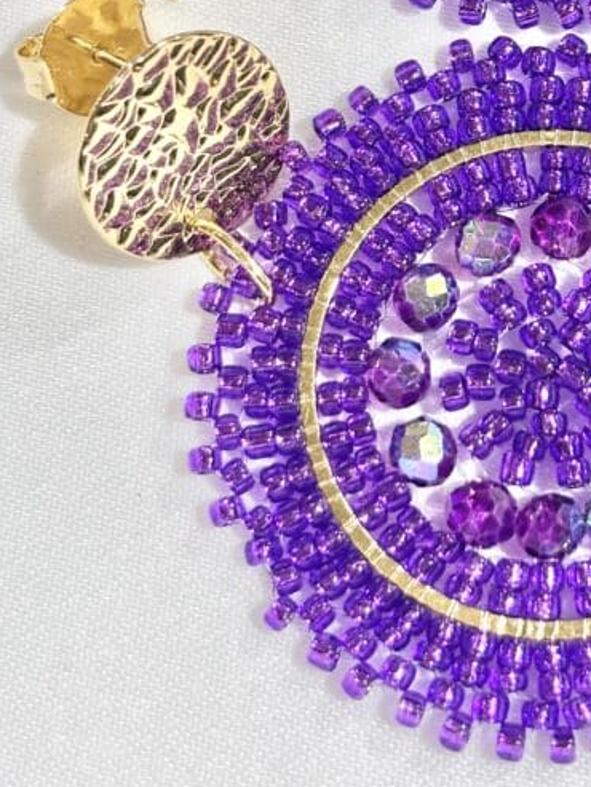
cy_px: 54
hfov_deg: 13.6
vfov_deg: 17.9
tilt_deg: -71.6
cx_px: 535
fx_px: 2457
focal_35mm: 108
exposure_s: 1/120
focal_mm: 5.96
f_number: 1.6
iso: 25
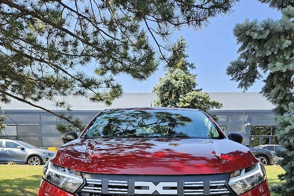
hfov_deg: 57.2
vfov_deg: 35.7
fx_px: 270
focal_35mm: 33
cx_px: 151
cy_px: 200
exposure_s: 1/417
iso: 25
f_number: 1.8
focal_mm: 5.4
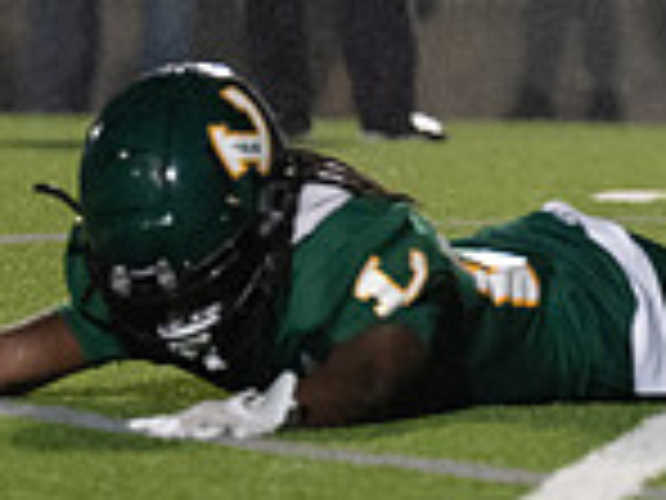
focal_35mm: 959
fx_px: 18451
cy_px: -436
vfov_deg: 1.5
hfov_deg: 2.1
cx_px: 1181
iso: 3200
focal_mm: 200
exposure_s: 1/1250
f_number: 2.8
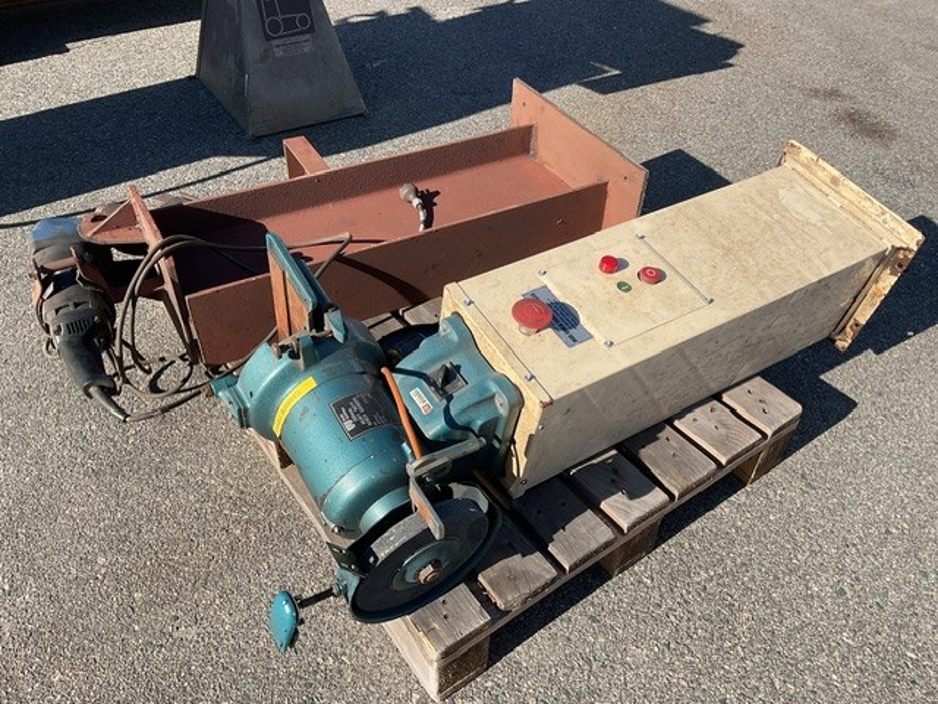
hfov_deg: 61.7
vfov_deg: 48.2
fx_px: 786
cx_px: 469
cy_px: 352
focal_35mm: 29
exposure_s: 1/1451
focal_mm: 3
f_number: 1.8
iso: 16
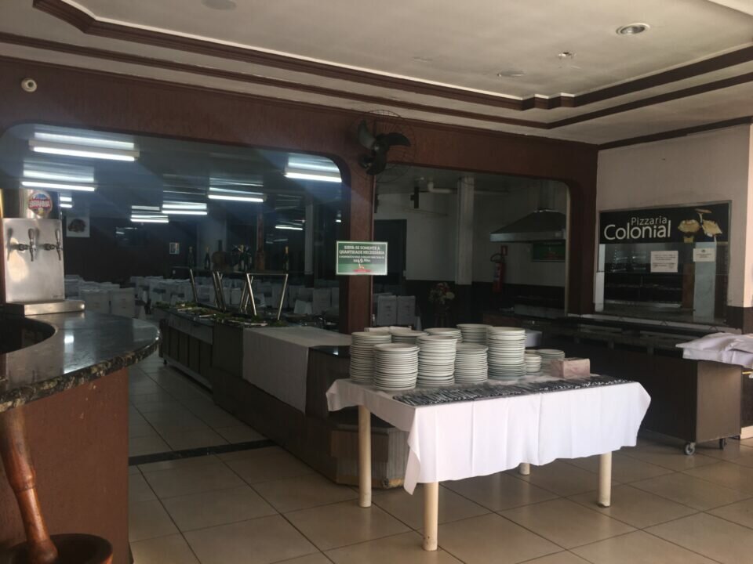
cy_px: 282
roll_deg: -1.4
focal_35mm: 29
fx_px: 631
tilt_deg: -2.6
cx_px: 376
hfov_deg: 61.7
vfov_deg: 48.2
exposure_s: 1/34
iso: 25
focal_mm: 4.15
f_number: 2.2
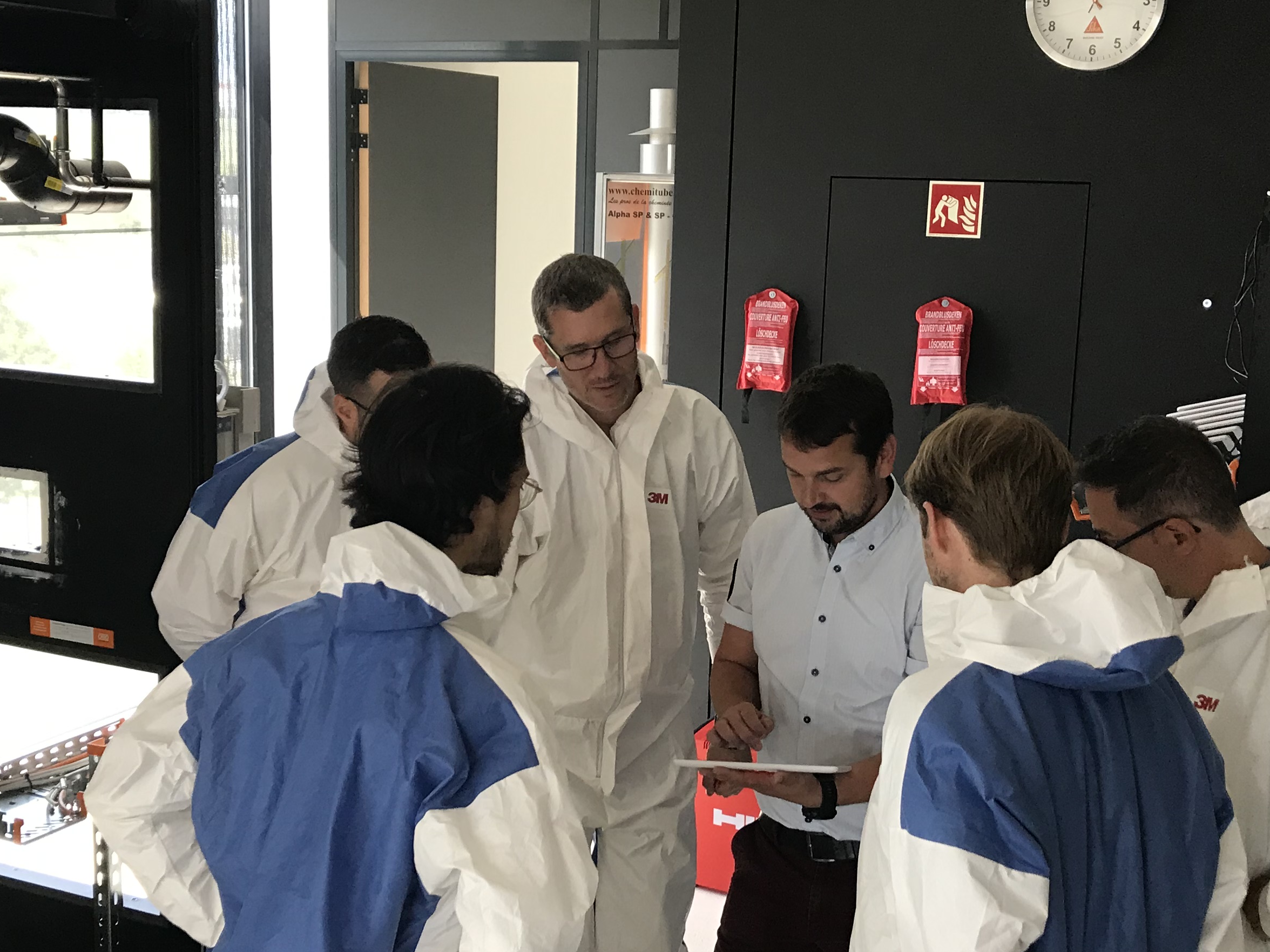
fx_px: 1761
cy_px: 519
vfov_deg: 30.2
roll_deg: -1.7
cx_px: 633
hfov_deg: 39.7
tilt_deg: -10.1
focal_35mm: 48
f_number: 1.8
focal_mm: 3.99
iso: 32
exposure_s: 1/33
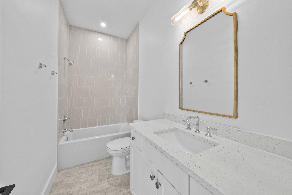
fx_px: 97
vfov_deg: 90.1
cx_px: 146
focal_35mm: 12
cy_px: 98
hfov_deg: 112.6
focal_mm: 12
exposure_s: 1/4
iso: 250
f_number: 7.1
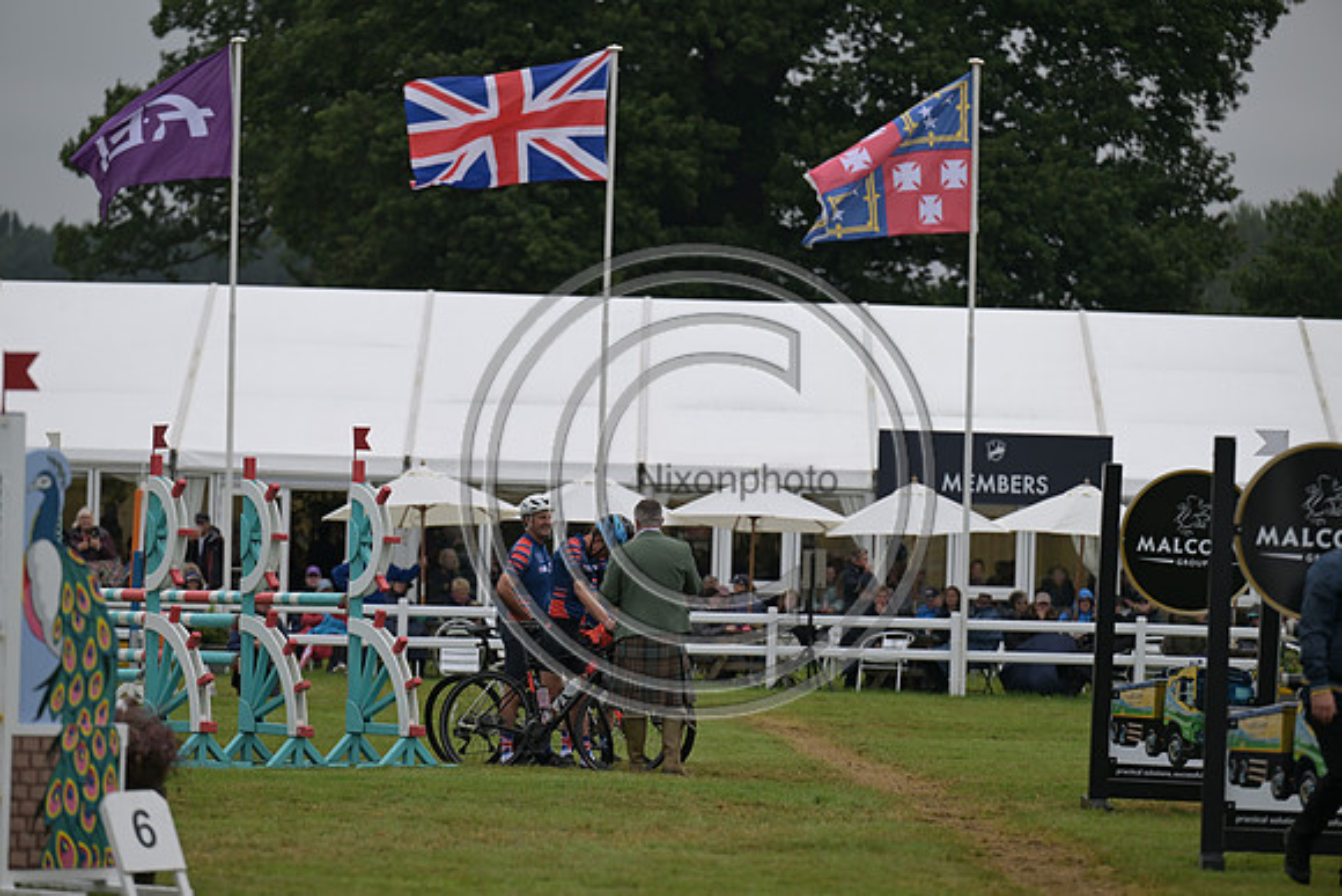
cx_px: 671
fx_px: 7457
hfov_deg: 10.3
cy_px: 448
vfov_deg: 6.9
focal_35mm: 200
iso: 400
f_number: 4
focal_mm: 200
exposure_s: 1/1250
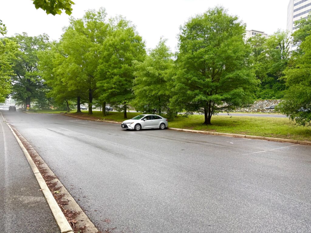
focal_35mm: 24
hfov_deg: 71.6
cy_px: 116
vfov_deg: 56.8
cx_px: 156
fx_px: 216
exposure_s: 1/365
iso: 100
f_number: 1.78
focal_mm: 6.76
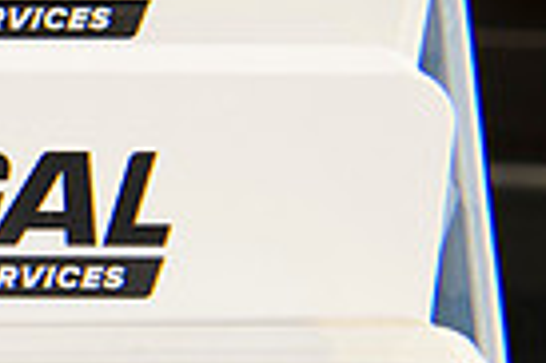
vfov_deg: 9.2
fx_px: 2242
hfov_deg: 12.2
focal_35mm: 148
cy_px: 152
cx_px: -566
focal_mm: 35
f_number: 4.5
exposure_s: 1/160
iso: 640
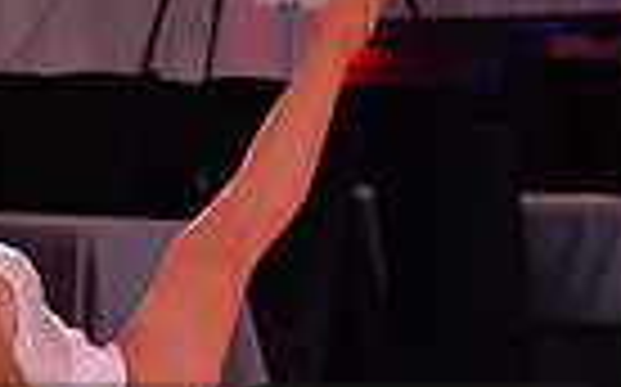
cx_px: -29
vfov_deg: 2.5
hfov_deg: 4.1
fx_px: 8692
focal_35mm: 514
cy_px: 536
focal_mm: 120
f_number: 5
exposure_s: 1/250
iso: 1600
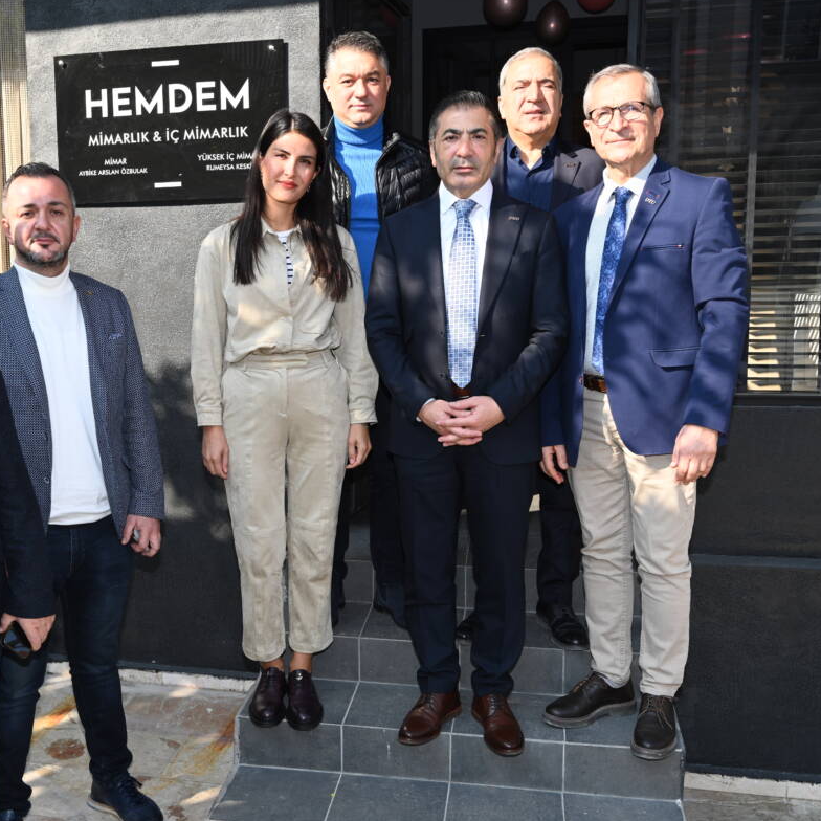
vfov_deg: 42.8
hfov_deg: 42.4
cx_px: 286
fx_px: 1046
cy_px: 404
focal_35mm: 39
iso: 125
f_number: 6.3
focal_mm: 30
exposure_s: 1/160
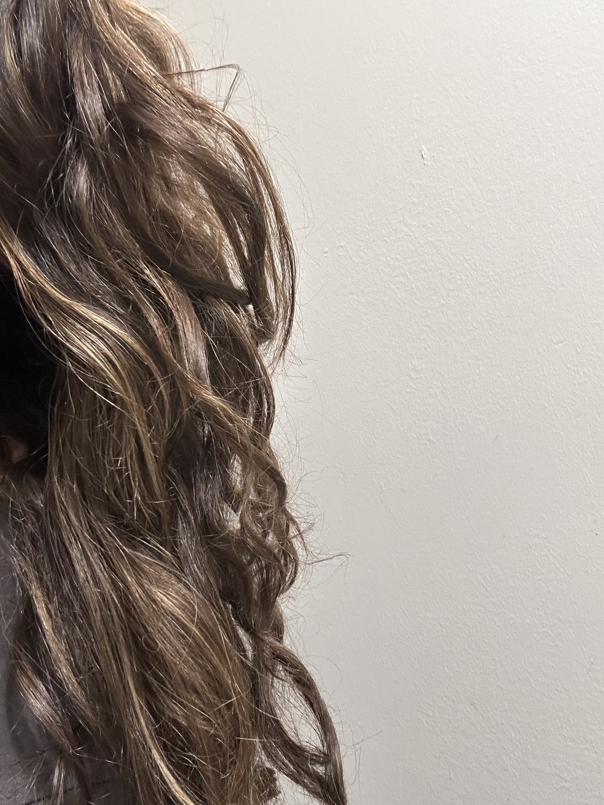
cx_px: 302
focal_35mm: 30
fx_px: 698
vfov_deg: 60.0
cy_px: 402
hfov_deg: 46.8
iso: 125
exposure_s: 1/60
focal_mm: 2.69
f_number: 1.9
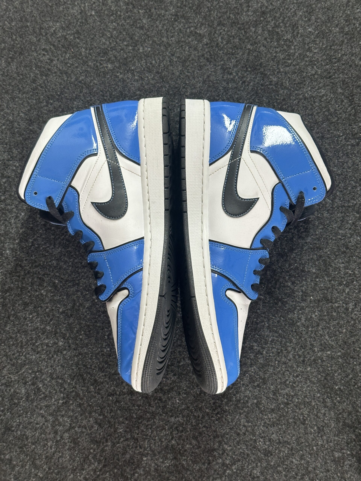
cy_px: 240
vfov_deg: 39.7
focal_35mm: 48
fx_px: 667
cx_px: 180
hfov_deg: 30.3
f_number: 1.78
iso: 250
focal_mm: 6.86
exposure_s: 1/50
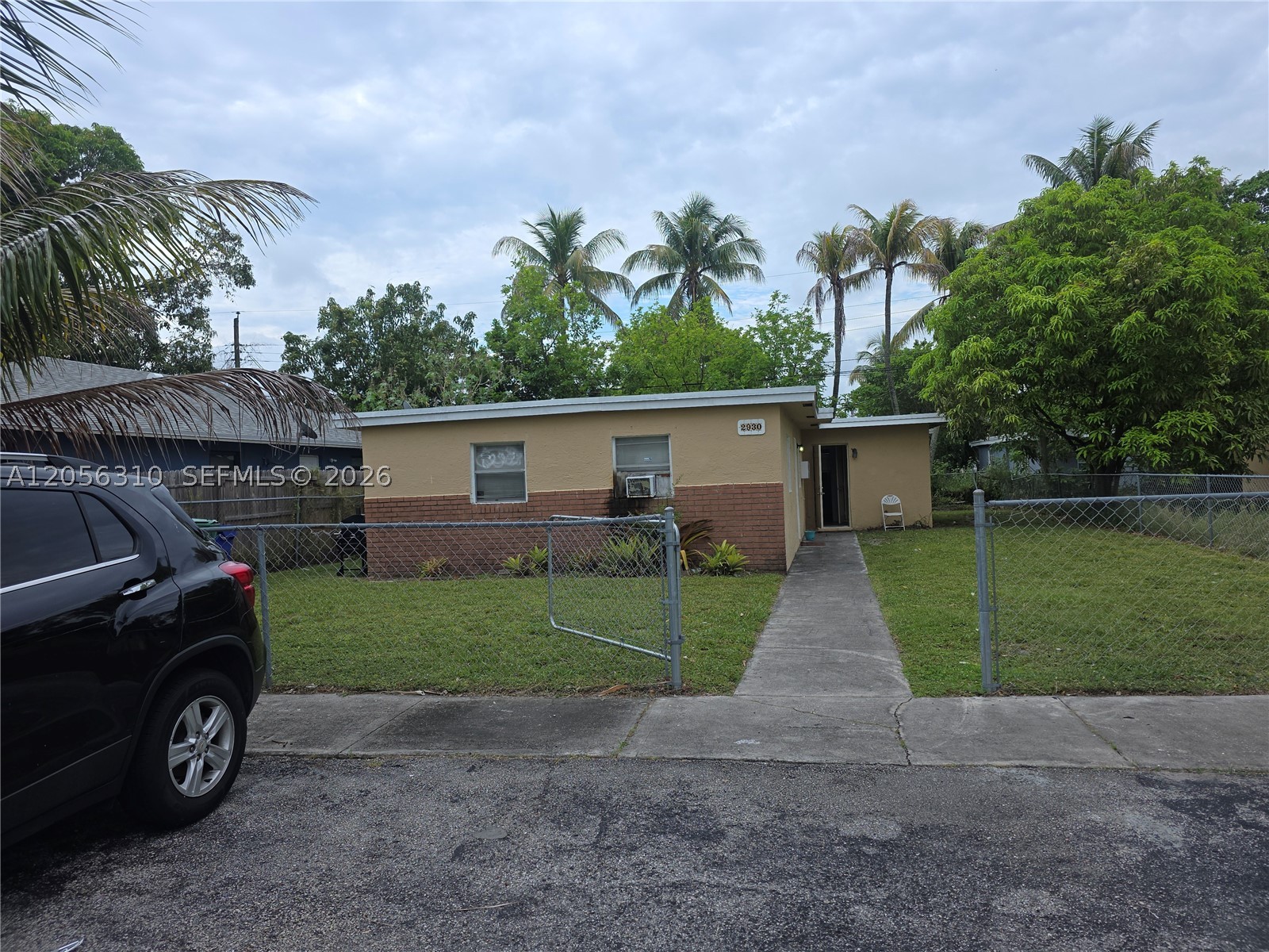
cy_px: 476
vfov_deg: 58.9
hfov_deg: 73.9
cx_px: 634
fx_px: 843
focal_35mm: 23
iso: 12
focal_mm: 6.3
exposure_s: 1/358
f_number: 1.7
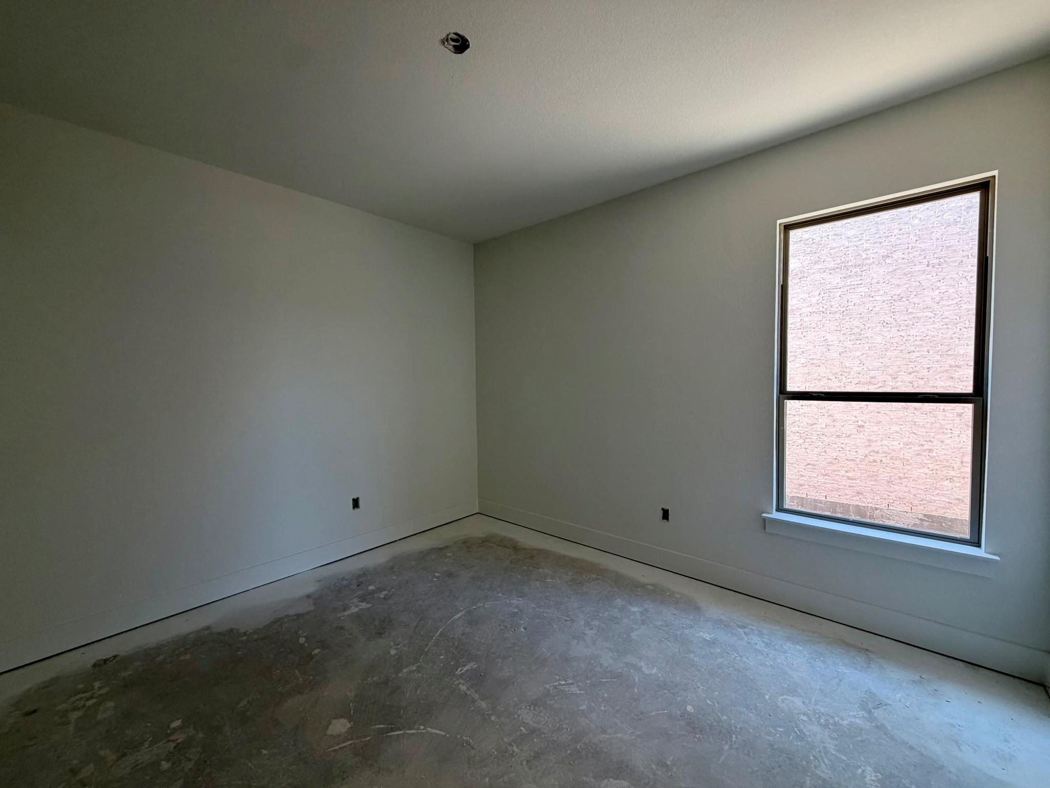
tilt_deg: -2.6
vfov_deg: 85.7
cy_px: 394
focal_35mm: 14
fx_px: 425
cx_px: 525
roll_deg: +1.6
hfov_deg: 102.1
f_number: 2.2
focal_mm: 2.22
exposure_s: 1/121
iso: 125
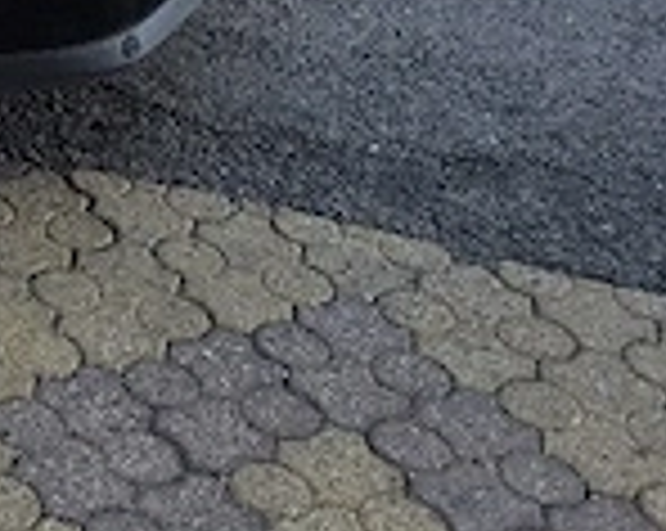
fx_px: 1791
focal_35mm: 91
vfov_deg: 15.5
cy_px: -279
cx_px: -558
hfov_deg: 17.0
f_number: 1.7
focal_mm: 6.3
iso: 80
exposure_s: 1/2500
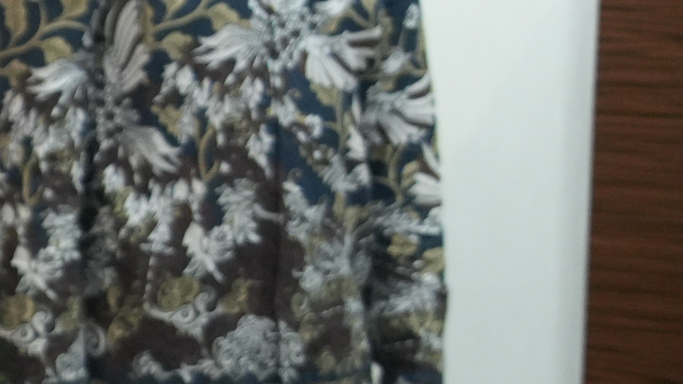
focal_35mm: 177
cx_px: -494
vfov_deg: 6.8
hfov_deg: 11.4
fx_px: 3206
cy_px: 482
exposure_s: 1/109
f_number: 4.5
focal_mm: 44
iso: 4000
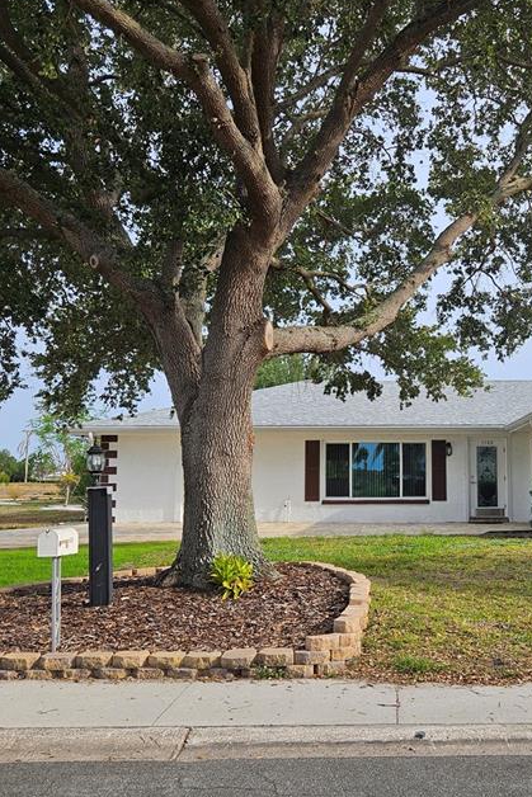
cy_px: 414
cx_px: 405
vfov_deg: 49.5
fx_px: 864
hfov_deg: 33.5
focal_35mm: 39
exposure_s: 1/1215
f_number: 1.8
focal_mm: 5.4
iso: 25
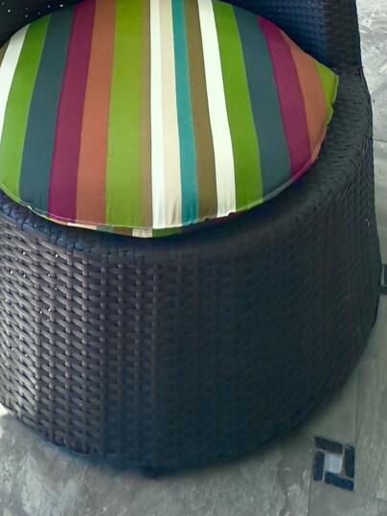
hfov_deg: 28.0
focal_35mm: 52
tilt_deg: -7.2
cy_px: -330
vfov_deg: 24.4
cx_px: 167
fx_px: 775
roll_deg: +0.2
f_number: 2.2
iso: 40
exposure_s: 1/471
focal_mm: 2.22
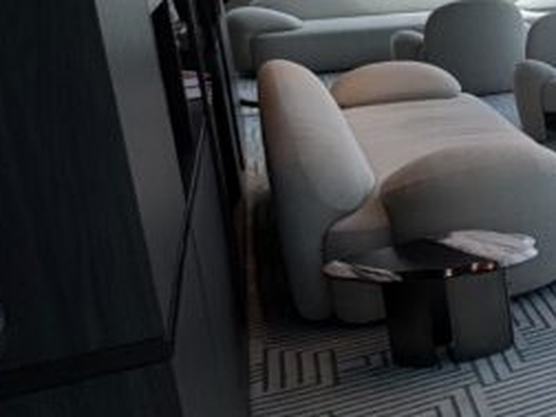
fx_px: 916
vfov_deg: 25.3
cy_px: 88
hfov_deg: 20.3
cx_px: 1061
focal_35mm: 57
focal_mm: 2.22
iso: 40
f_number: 2.2
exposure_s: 1/274
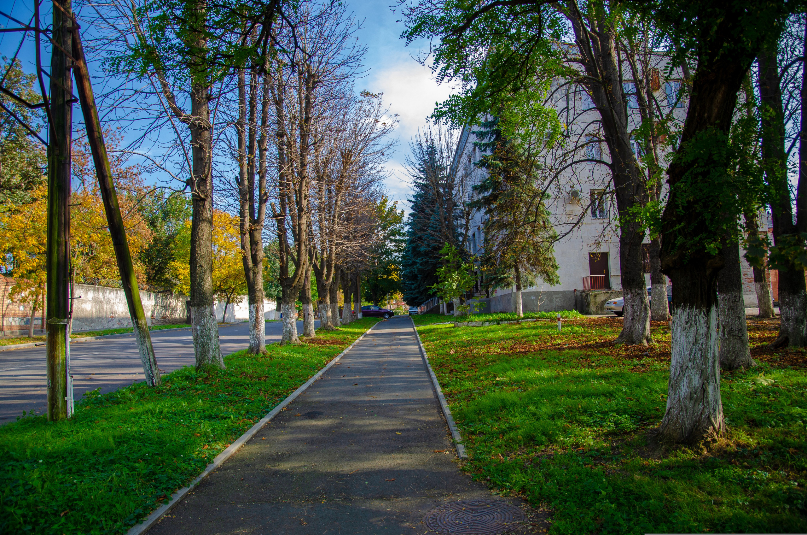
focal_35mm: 24
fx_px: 537
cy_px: 268
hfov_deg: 73.8
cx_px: 404
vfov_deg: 52.9
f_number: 3.5
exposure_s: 1/200
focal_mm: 16
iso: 100
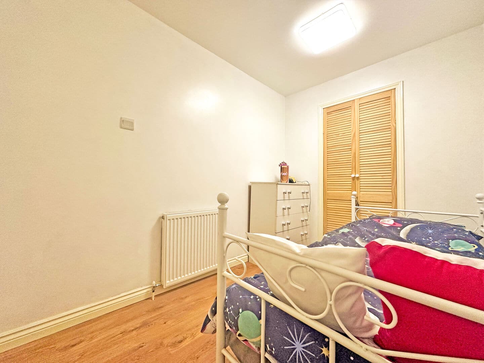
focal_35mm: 14
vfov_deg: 85.7
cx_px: 242
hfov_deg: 102.1
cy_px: 182
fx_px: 196
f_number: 2.2
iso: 320
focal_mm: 2.22
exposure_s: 1/99
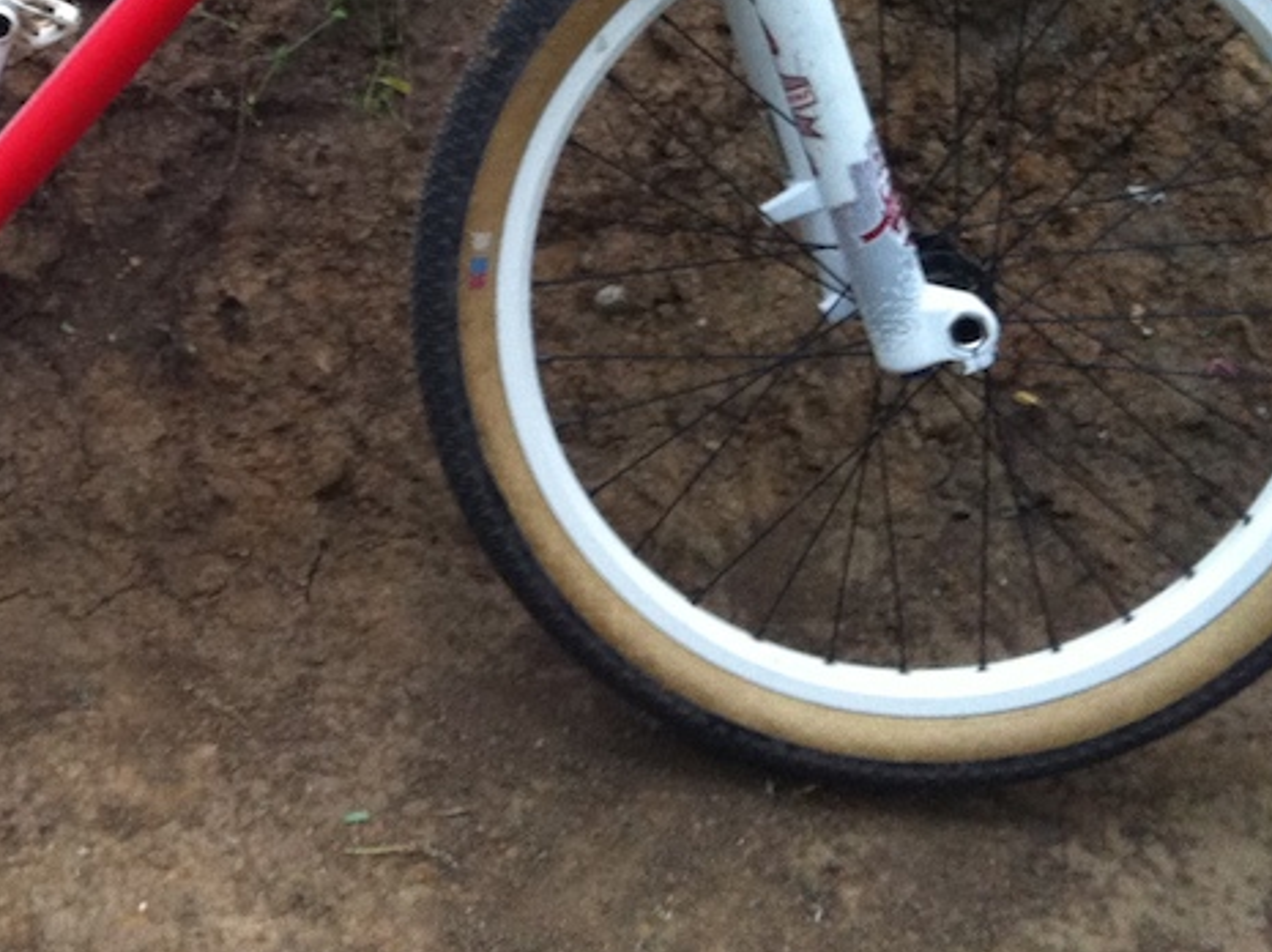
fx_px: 2827
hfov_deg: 24.4
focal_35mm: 77
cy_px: 21
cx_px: 60
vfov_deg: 18.7
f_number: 2.8
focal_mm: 3.85
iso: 200
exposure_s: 1/15
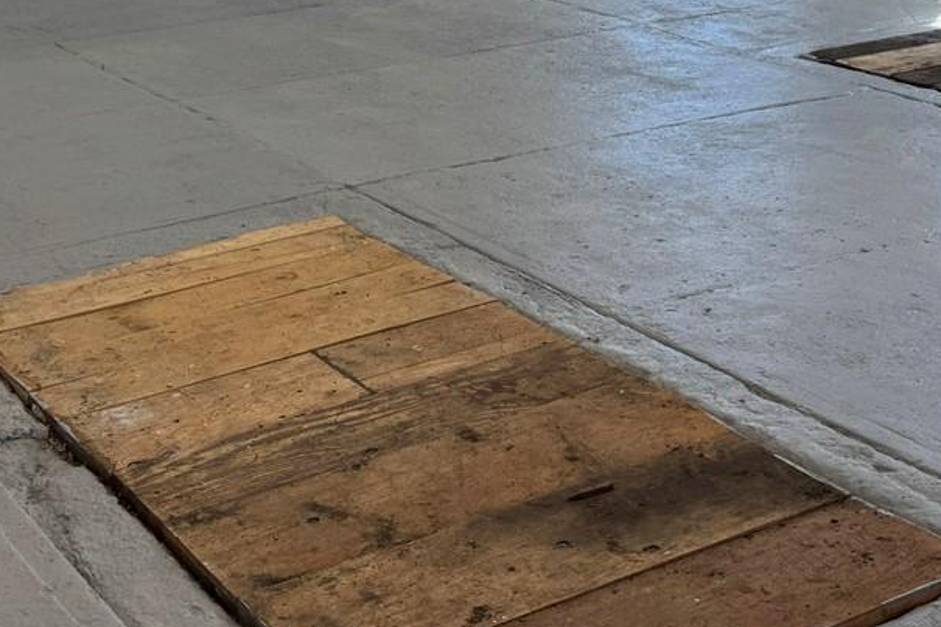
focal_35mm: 66
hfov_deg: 30.5
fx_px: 1725
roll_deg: +2.1
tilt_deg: -8.5
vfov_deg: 19.8
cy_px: -34
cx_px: 515
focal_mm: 6.76
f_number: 1.78
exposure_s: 1/553
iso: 80
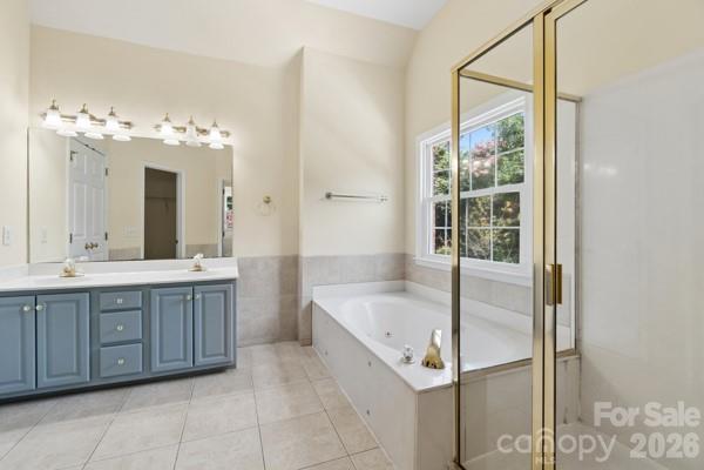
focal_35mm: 15
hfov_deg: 100.4
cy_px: 235
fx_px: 293
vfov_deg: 77.3
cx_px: 352
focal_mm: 10
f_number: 7.1
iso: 160
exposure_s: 1/30
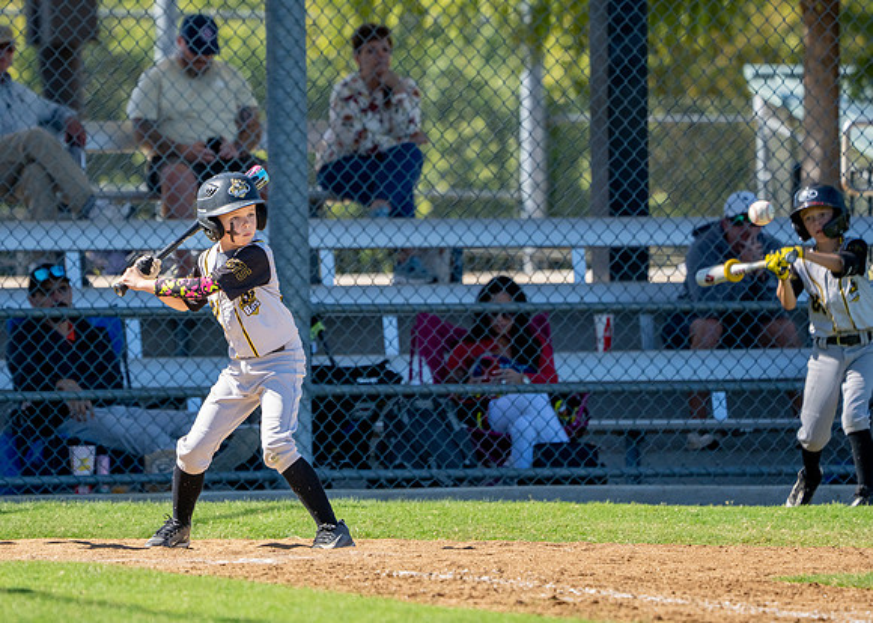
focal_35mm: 393
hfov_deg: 5.1
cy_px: 267
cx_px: 260
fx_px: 9734
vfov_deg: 3.7
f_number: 5.6
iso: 800
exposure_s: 1/2500
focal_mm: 285
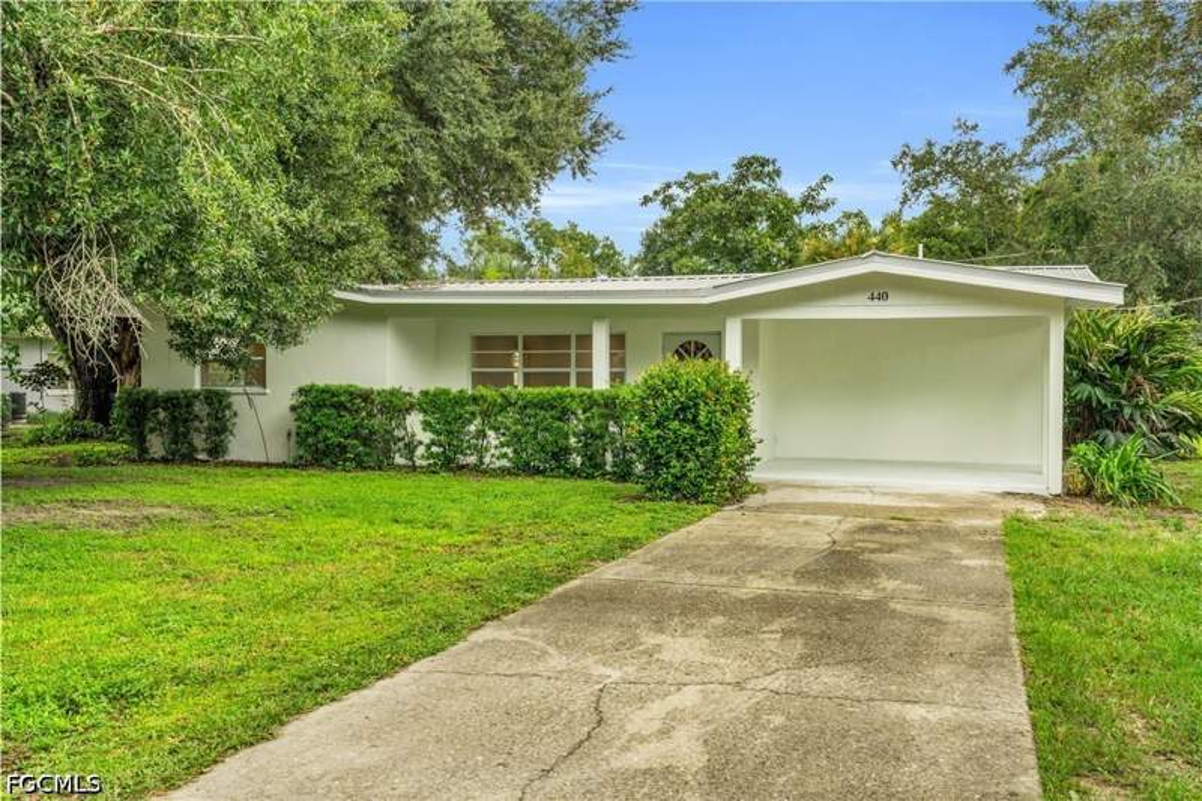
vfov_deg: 37.8
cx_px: 601
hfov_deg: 54.4
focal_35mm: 35
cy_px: 400
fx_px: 1168
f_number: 8
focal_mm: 35
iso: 200
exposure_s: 1/125
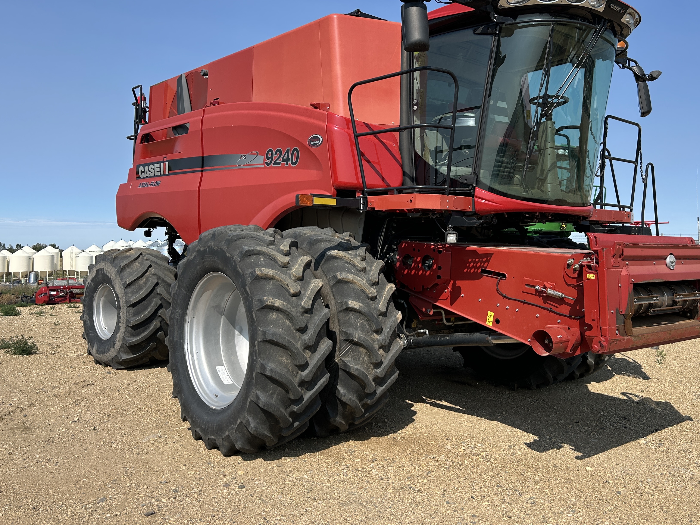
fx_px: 647
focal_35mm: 32
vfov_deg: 43.9
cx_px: 380
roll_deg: -0.2
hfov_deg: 56.7
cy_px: 205
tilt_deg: +2.6
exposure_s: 1/3831
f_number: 1.5
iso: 50
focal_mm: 5.7
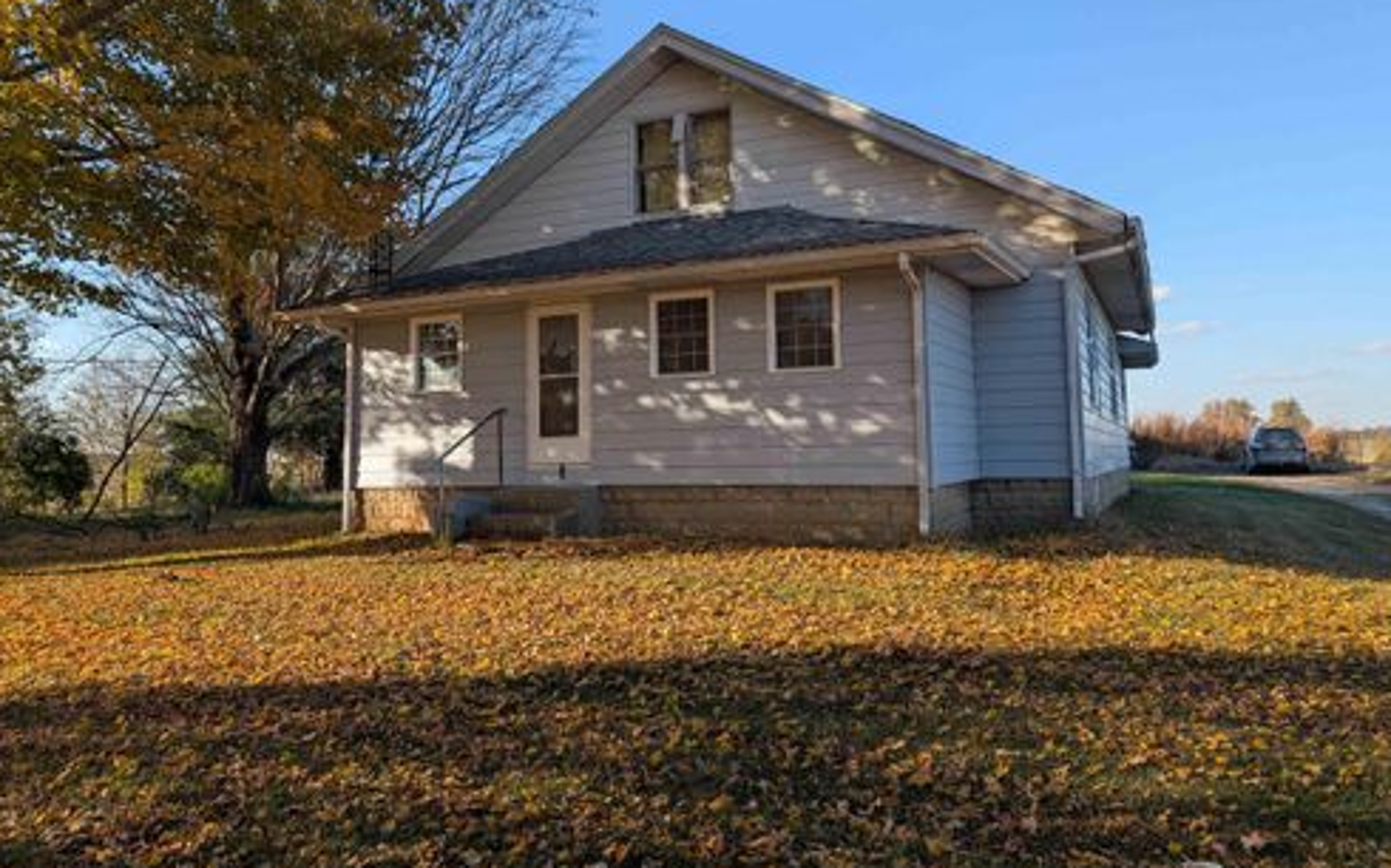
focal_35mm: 26
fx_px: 985
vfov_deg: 47.3
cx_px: 698
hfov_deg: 70.4
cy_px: 355
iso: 22
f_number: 1.68
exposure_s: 1/544
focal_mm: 6.9
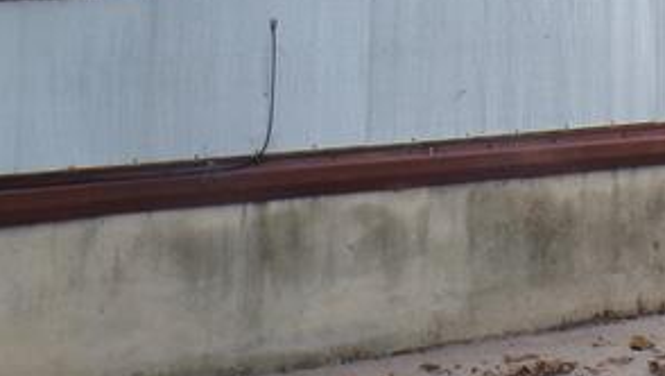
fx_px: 1606
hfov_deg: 21.5
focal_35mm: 91
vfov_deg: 12.1
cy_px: -342
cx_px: 828
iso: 100
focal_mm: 4.3
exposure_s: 1/240
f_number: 4.4
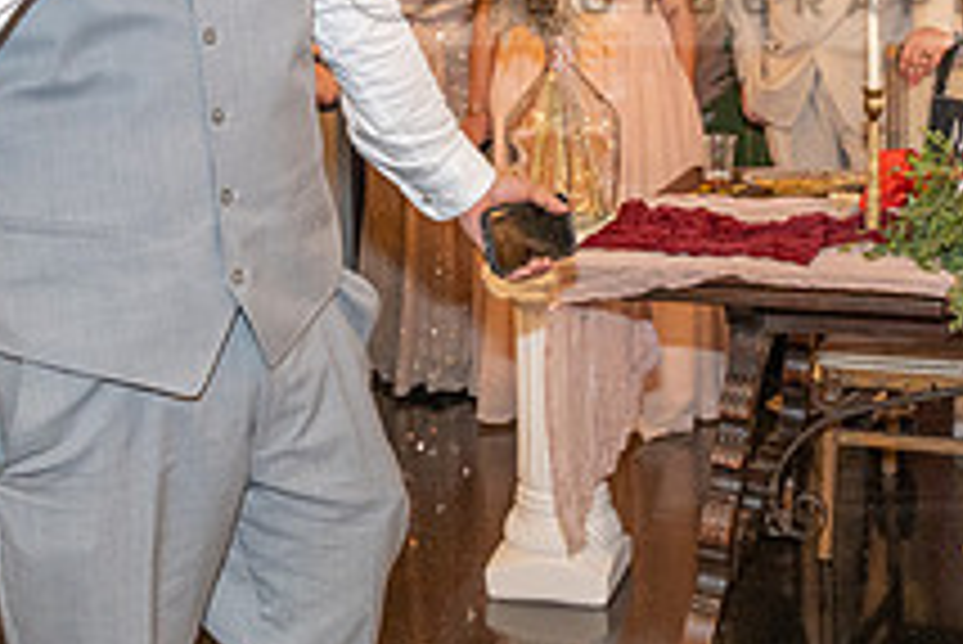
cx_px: 698
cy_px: -61
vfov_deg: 20.0
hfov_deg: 30.5
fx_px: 1740
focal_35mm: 65
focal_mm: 24
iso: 1600
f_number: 2.8
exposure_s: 1/160
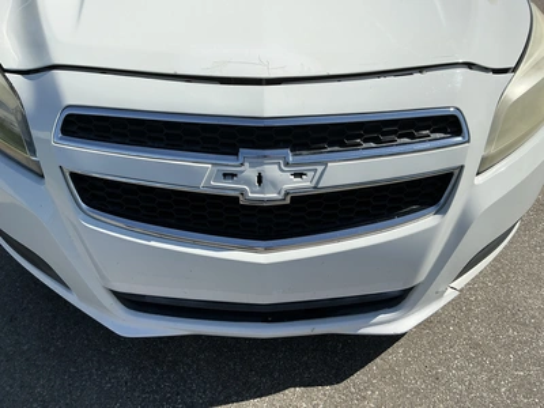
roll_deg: -1.3
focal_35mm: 28
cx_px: 272
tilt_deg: -36.5
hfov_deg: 63.4
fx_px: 440
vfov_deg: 49.7
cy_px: 204
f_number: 1.8
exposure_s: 1/3534
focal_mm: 3
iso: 25
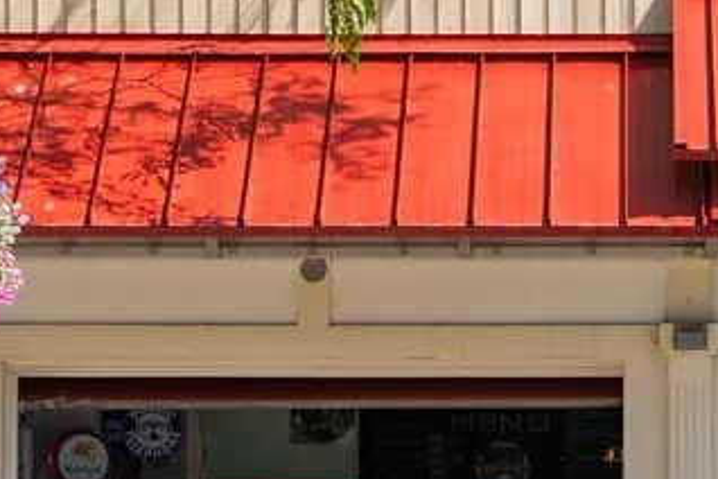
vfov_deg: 6.7
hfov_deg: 10.1
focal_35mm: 203
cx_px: 688
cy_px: 444
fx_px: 4048
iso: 250
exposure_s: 1/4000
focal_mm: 38
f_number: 2.8
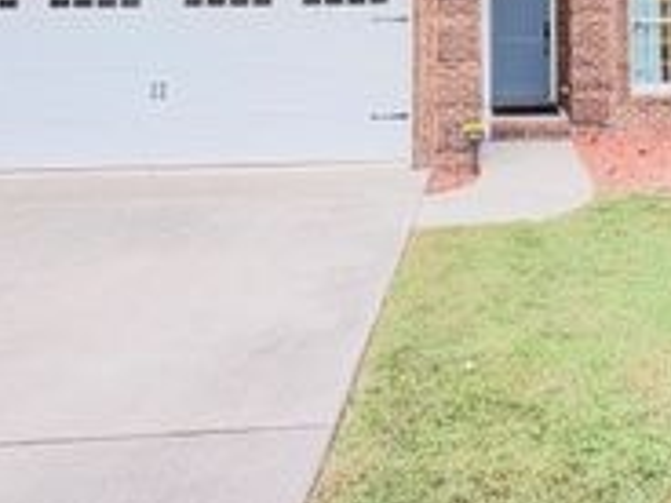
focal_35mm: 38
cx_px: 547
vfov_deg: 32.4
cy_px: -71
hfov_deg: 46.2
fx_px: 737
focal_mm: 2.22
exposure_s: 1/121
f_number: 2.2
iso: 100
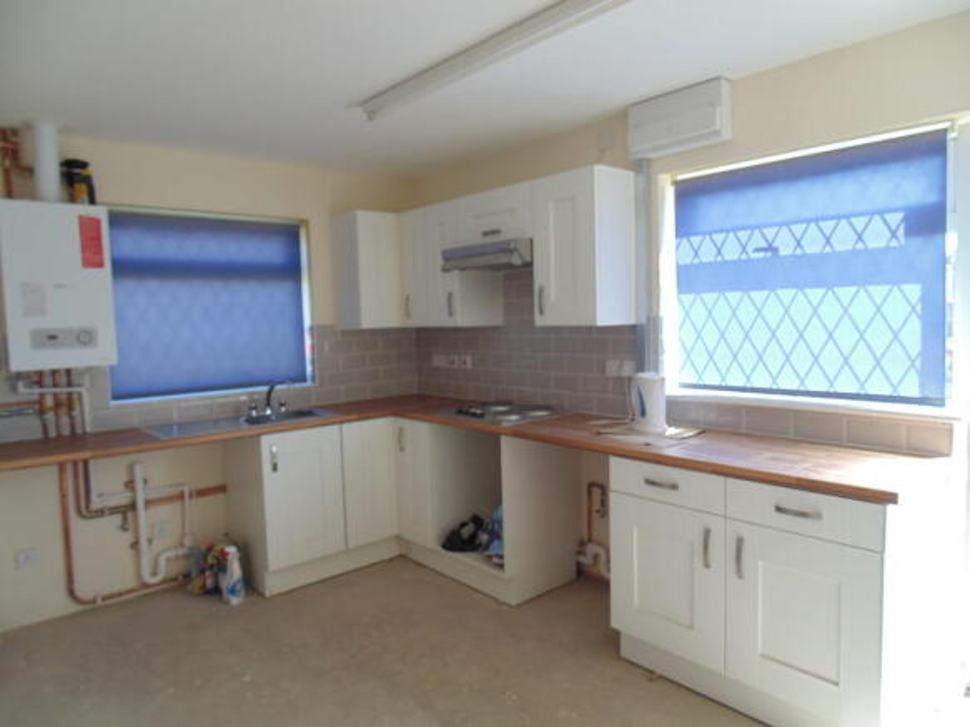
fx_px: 616
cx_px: 485
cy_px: 364
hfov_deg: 76.4
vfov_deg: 61.1
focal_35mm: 22
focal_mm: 4
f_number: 3.1
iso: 80
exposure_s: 1/40
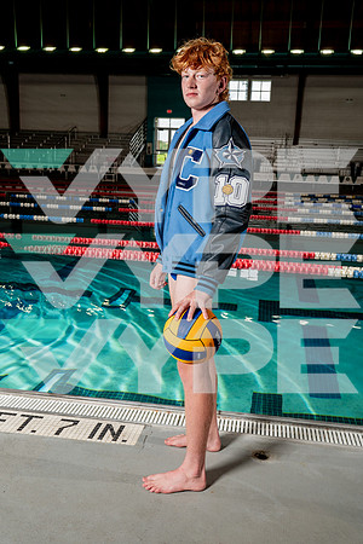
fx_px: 529
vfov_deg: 54.4
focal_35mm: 35
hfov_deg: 37.9
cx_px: 182
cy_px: 272
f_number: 6.3
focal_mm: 35
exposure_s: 1/250
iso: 400
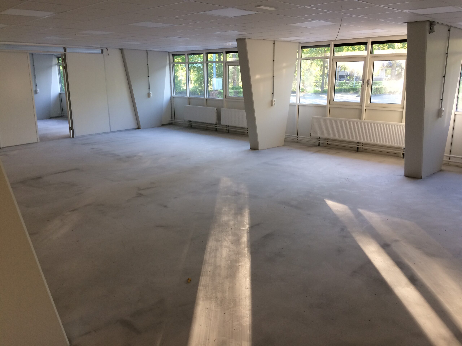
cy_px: 173
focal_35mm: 29
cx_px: 231
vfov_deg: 48.2
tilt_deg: -14.6
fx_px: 387
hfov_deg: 61.7
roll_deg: -0.7
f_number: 2.2
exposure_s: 1/33
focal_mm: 4.15
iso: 32
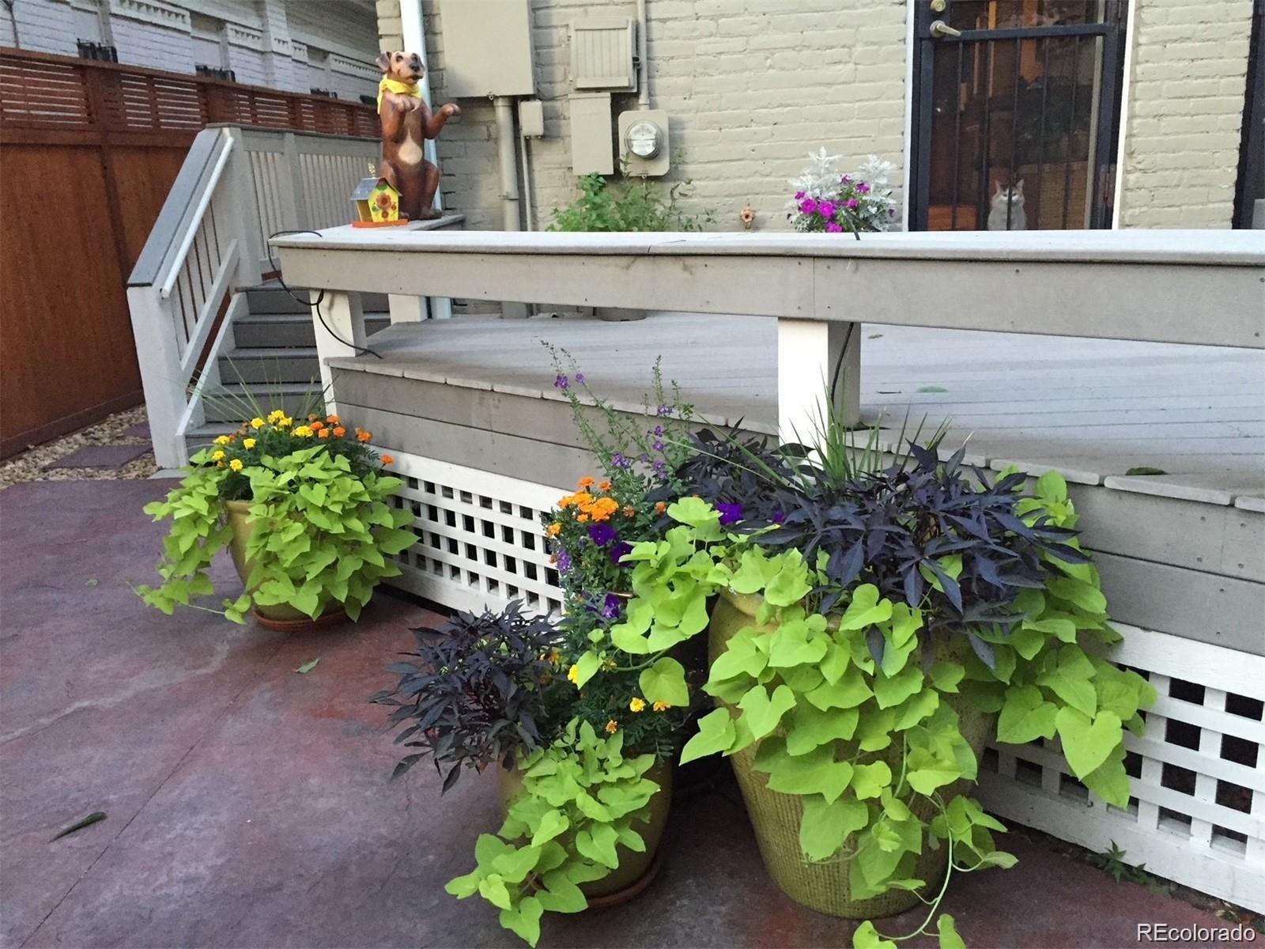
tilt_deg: -16.5
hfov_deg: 61.7
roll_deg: +2.5
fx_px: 1060
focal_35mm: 29
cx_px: 632
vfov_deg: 48.2
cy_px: 474
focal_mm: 4.15
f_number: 2.2
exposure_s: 1/30
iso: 200
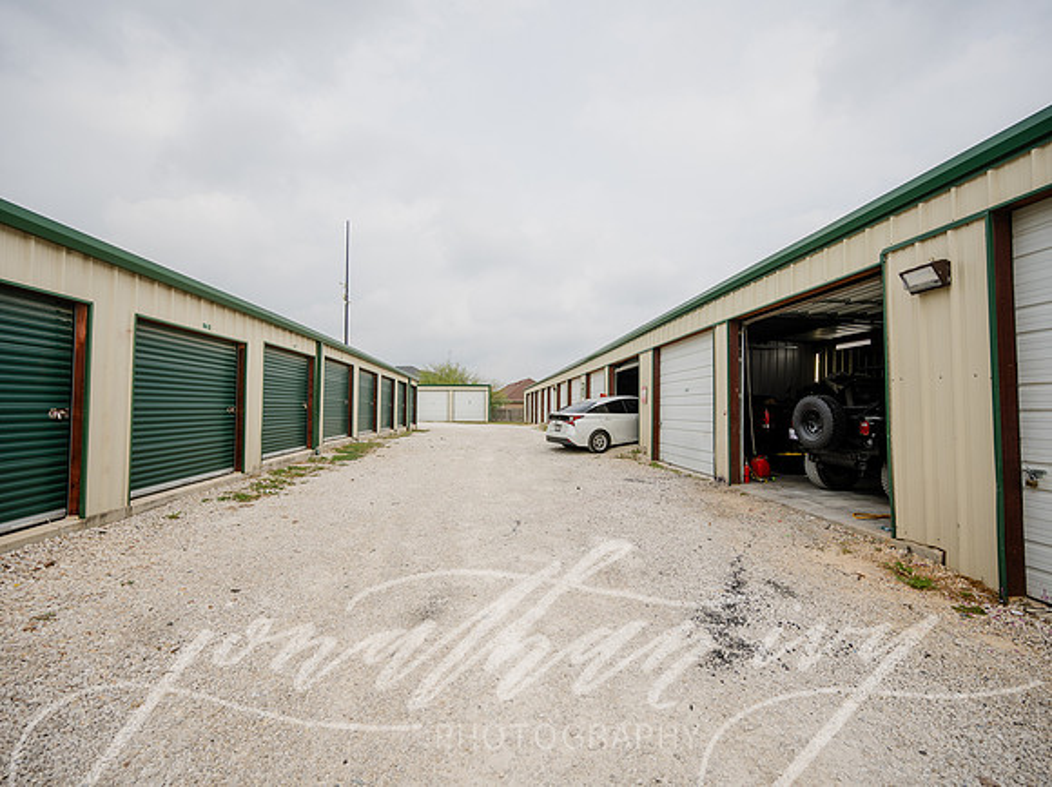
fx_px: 459
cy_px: 394
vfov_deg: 81.2
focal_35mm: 15
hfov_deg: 97.7
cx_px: 526
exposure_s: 1/500
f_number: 4
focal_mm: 14
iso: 100
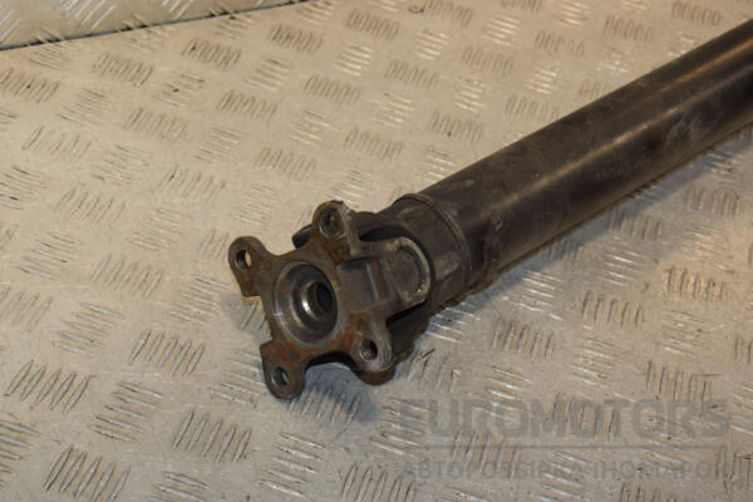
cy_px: 251
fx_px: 1318
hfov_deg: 31.9
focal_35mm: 63
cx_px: 376
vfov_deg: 21.6
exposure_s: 1/200
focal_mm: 42
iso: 800
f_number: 9
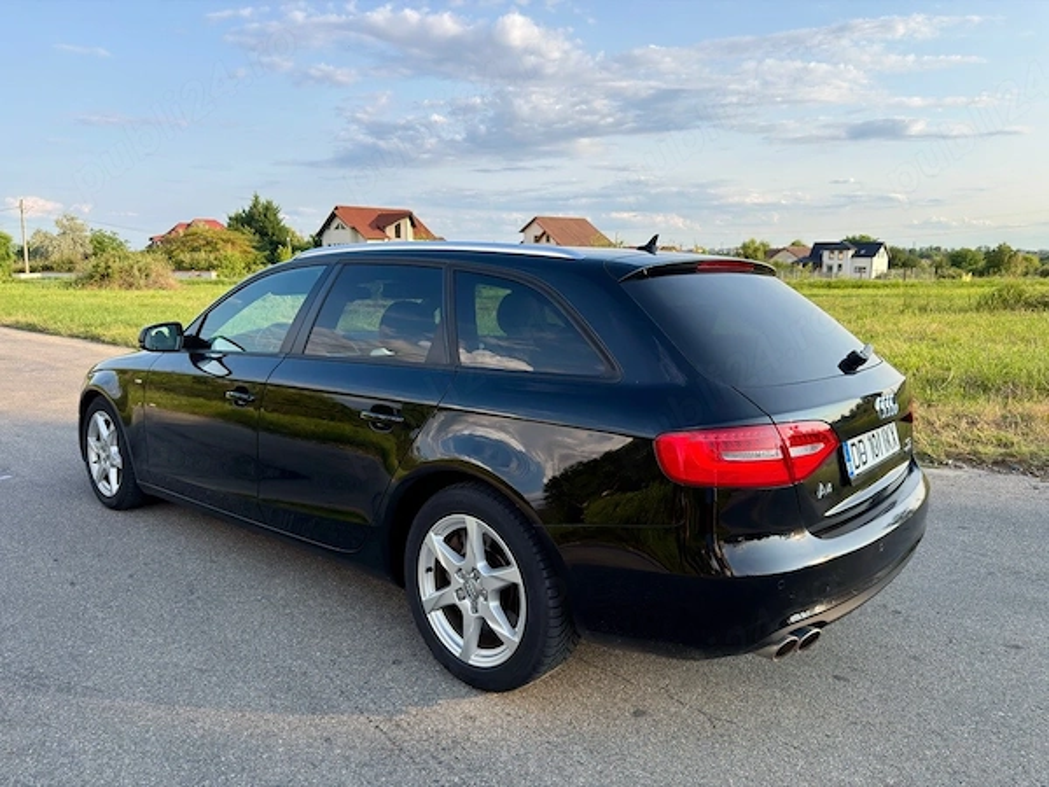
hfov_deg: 71.6
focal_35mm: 24
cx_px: 524
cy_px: 394
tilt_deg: -11.3
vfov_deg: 56.8
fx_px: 727
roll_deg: +0.1
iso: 64
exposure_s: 1/1416
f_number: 1.78
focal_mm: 6.76
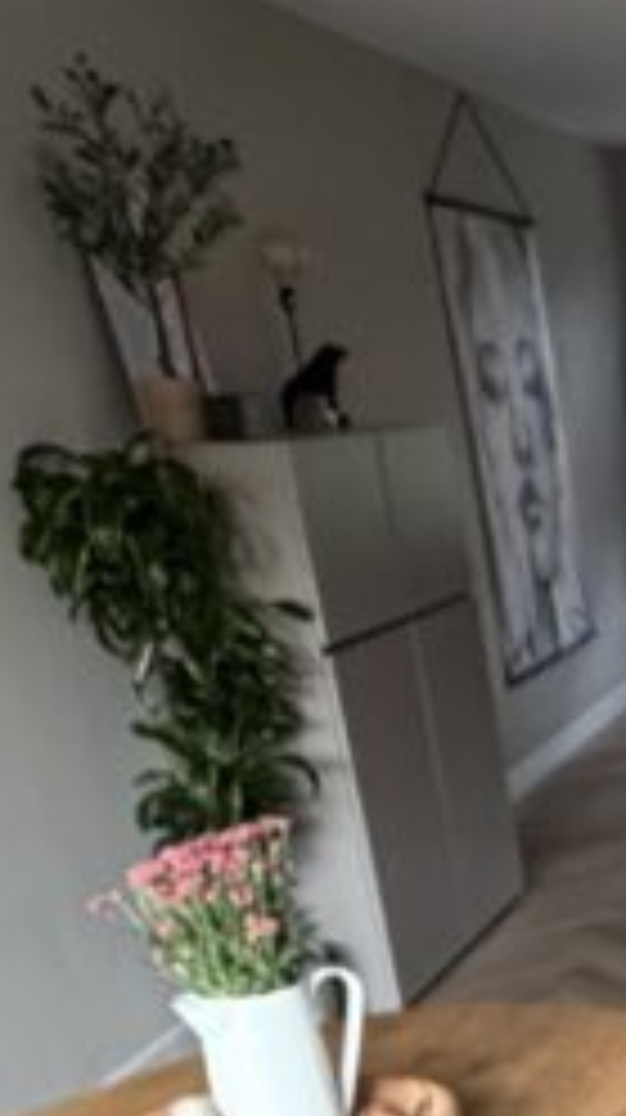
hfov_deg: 15.2
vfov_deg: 30.7
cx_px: 1270
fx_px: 1864
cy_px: 1148
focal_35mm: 63
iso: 320
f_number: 2.2
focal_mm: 2.22
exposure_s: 1/79
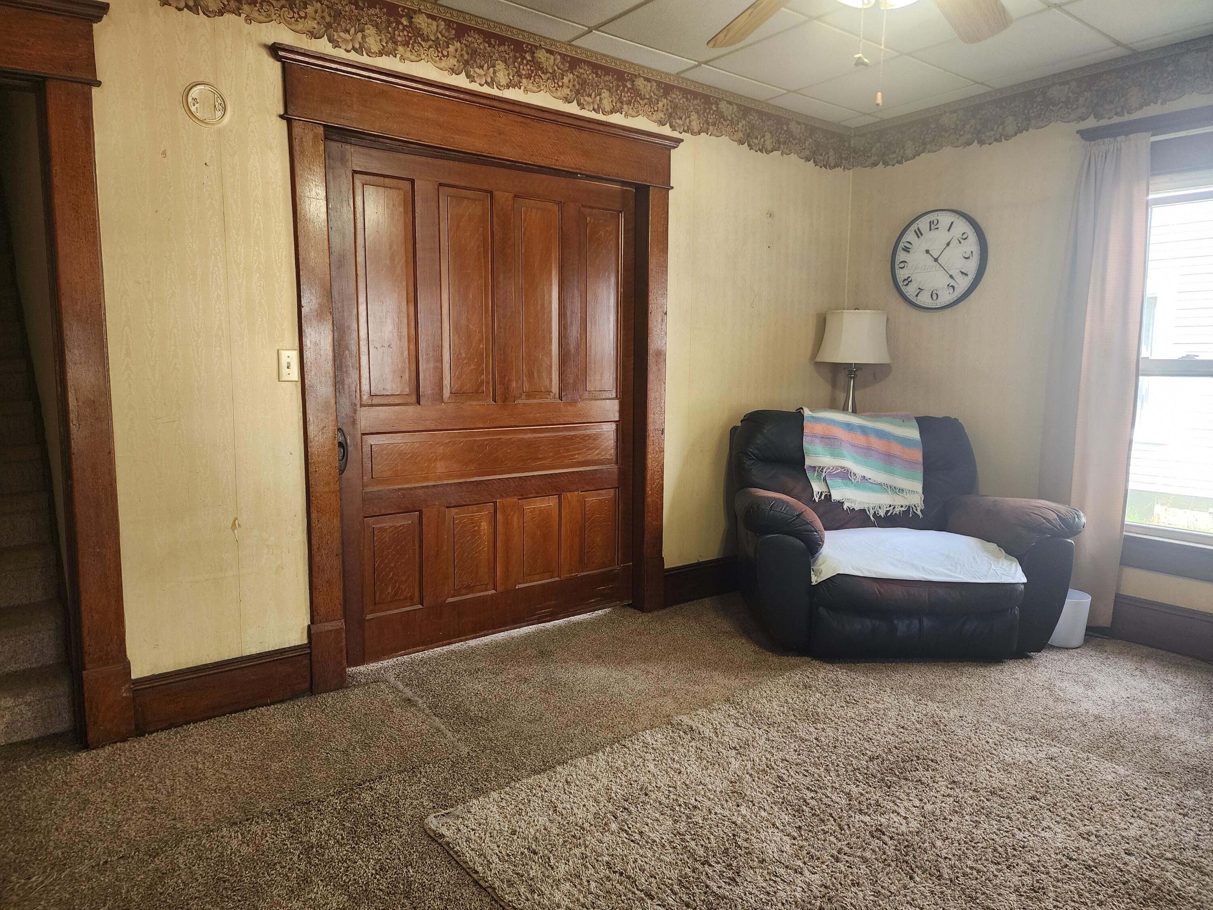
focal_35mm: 23
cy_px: 455
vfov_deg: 58.9
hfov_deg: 73.9
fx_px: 806
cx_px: 606
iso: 250
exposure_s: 1/120
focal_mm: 6.4
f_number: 1.8
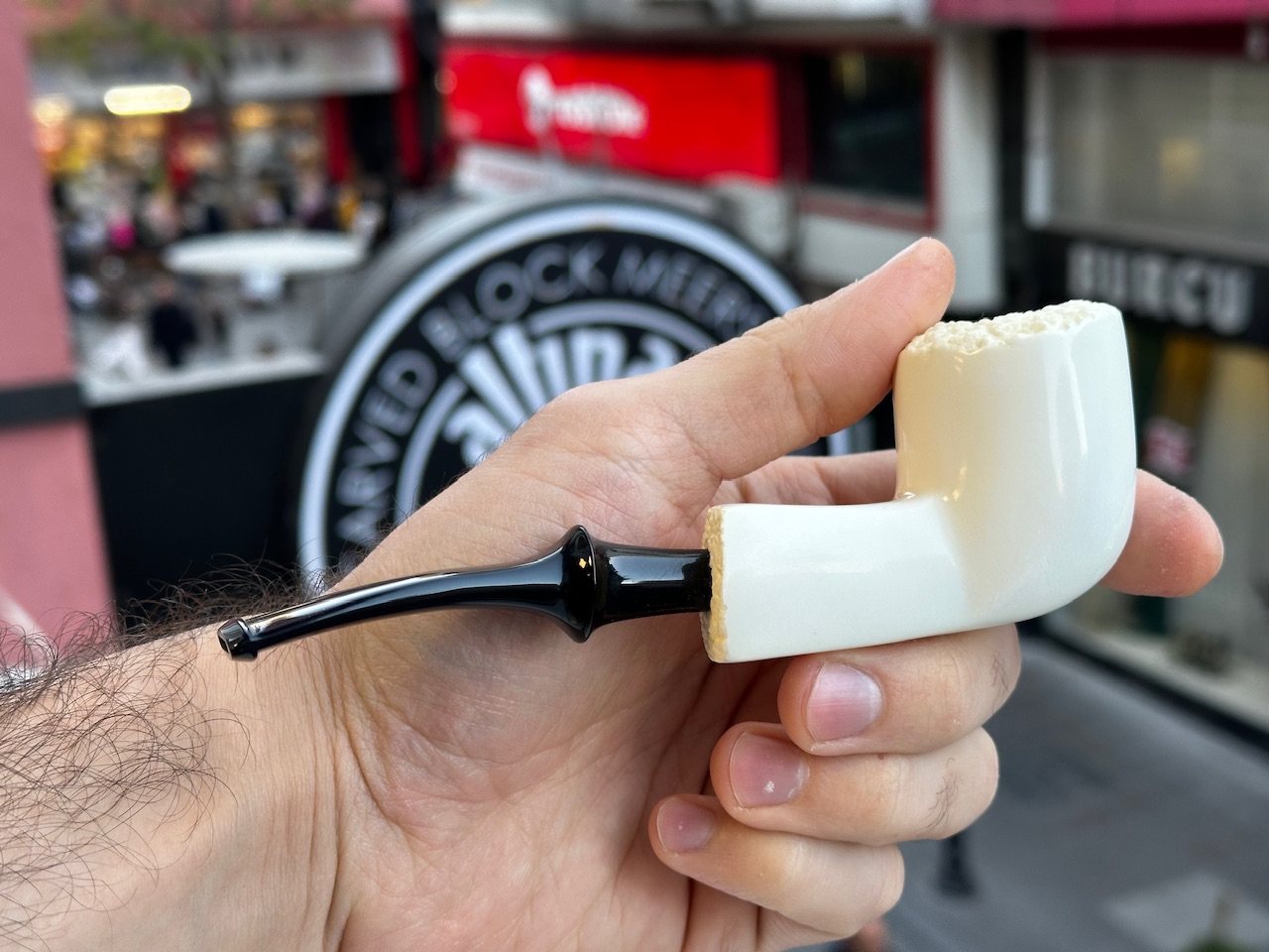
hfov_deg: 39.7
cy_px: 476
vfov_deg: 30.3
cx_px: 634
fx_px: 1760
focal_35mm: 48
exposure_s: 1/100
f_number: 1.78
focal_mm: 6.86
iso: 64
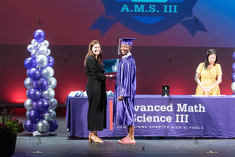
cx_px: 125
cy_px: 65
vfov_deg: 11.1
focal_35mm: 124
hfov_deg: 16.5
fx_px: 809
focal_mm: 92
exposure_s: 1/320
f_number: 2.8
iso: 4000
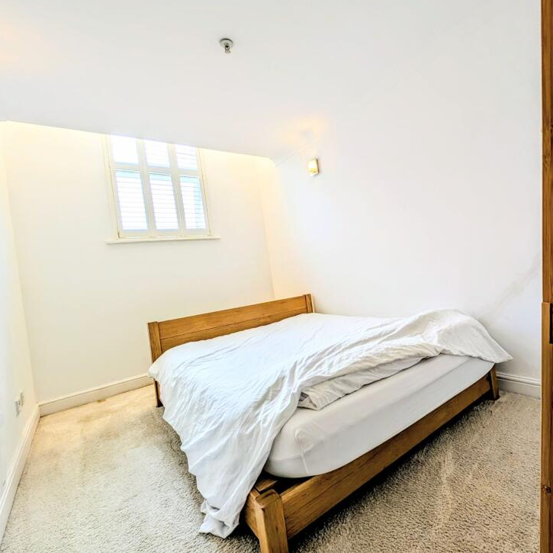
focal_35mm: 15
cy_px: 267
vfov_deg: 91.1
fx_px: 271
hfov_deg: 89.1
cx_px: 349
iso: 37
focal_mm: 2.23
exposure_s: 1/135
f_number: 1.95
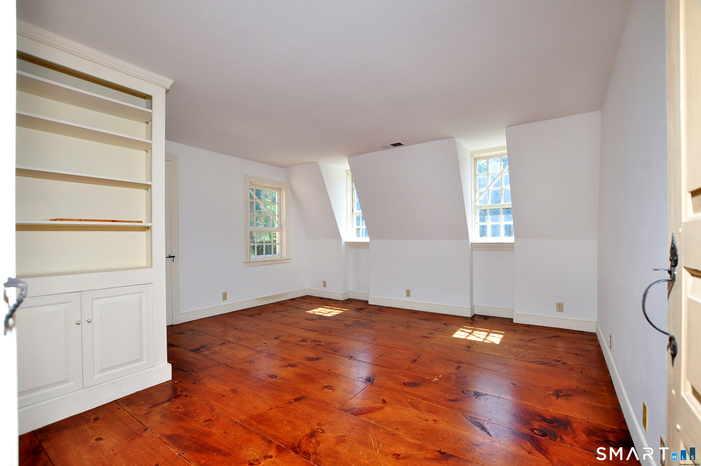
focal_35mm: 15
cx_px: 350
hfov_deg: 100.5
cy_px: 233
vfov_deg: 77.2
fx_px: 292
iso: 200
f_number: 5.6
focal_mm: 10
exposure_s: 1/125
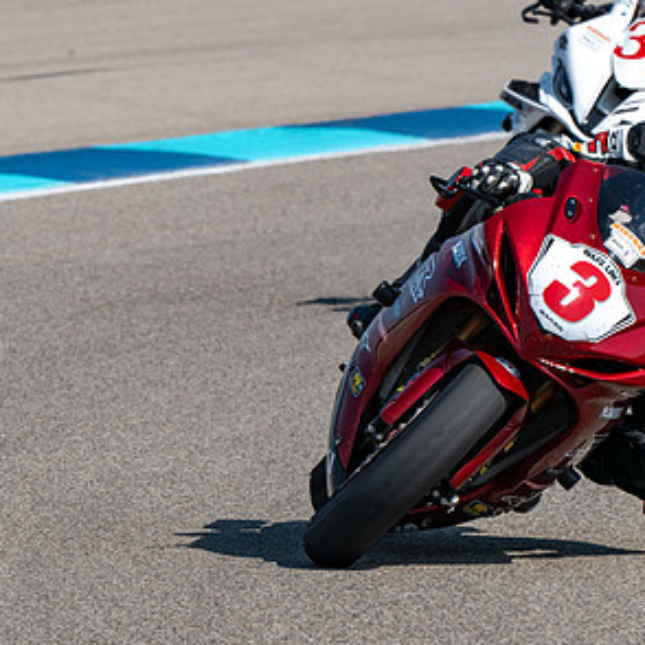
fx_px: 16232
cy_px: 295
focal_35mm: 770
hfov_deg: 2.3
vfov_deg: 2.3
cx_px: 428
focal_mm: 360
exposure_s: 1/1250
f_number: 11
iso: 400
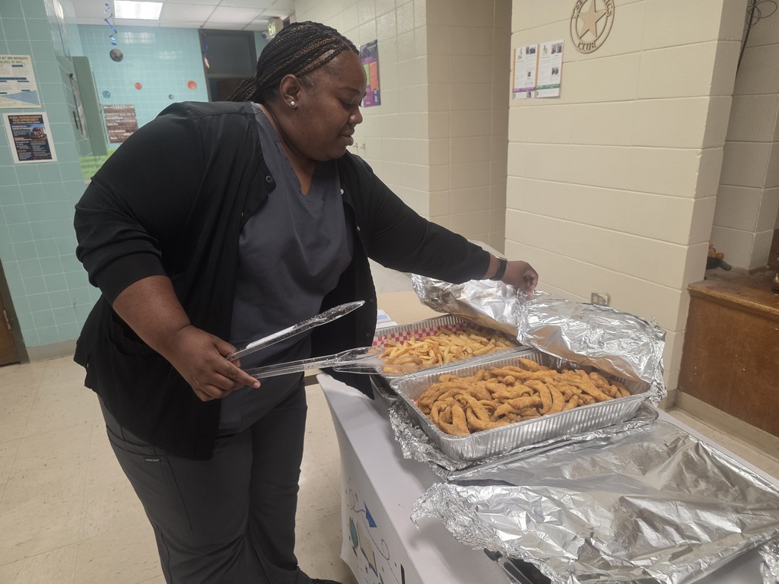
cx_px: 390
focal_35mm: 23
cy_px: 292
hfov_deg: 73.9
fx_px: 518
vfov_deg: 58.9
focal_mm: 6.3
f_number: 1.7
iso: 320
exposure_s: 1/120
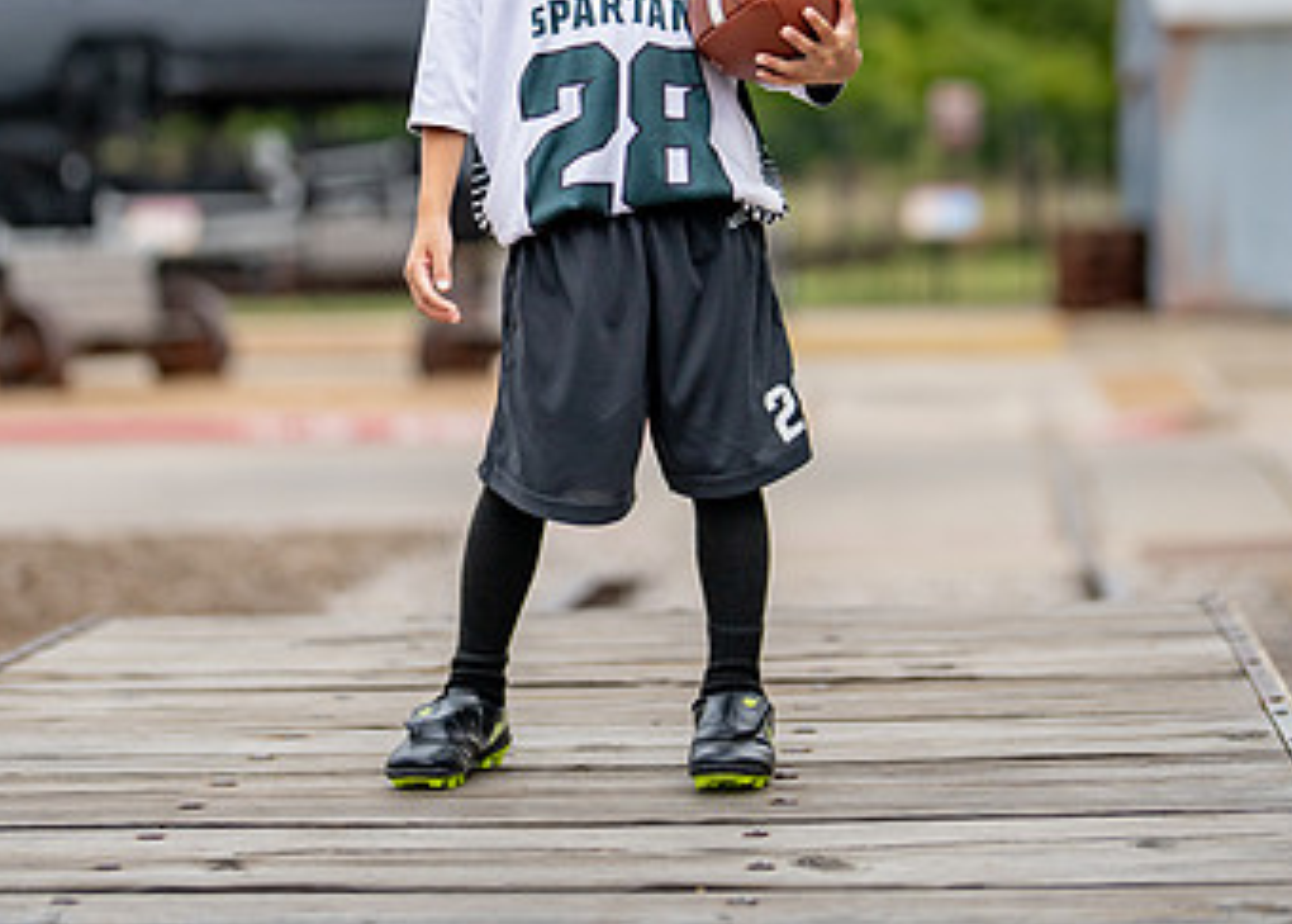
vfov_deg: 14.8
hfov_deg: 20.8
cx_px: 650
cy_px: 138
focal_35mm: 96
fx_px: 3523
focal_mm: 50
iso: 250
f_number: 1.2
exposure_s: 1/2000
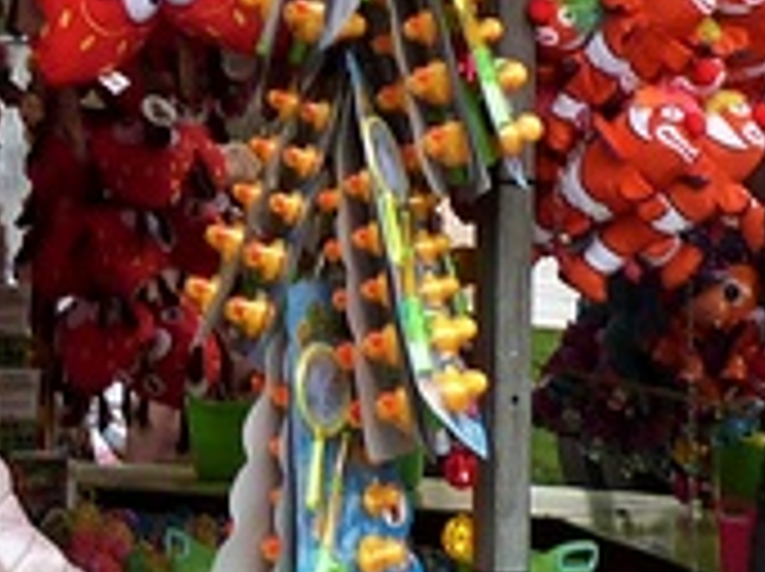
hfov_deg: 9.2
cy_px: -144
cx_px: -252
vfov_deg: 6.9
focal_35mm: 212
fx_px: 4679
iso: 100
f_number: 3.6
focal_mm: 6.3
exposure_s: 1/125
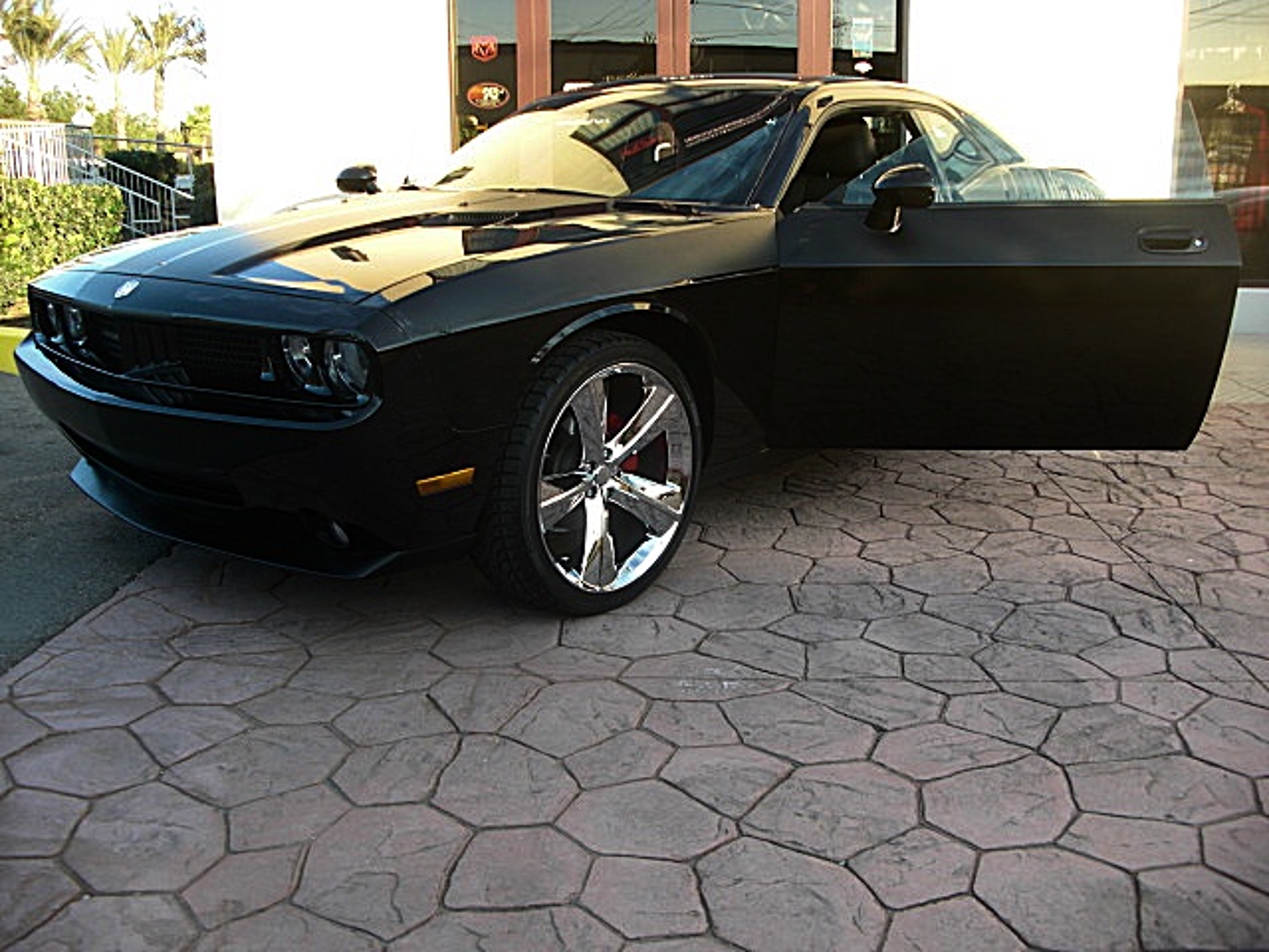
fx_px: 1320
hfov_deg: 51.4
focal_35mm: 36
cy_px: 476
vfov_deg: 39.7
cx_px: 634
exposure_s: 1/100
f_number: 2.8
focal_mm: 6.3
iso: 50
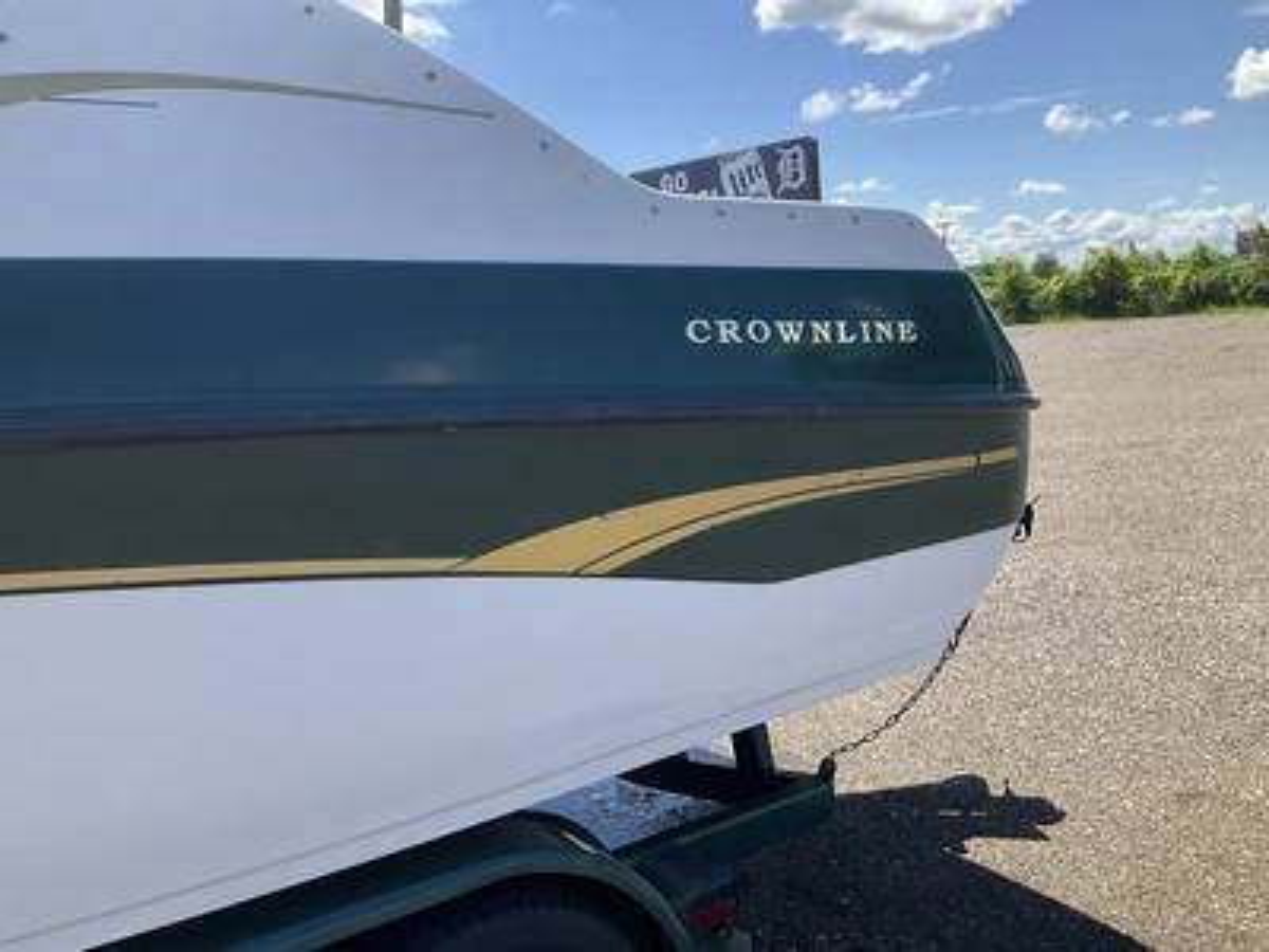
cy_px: 476
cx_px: 634
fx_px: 1063
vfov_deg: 48.2
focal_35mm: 29
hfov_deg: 61.7
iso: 25
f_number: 1.8
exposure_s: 1/829
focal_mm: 3
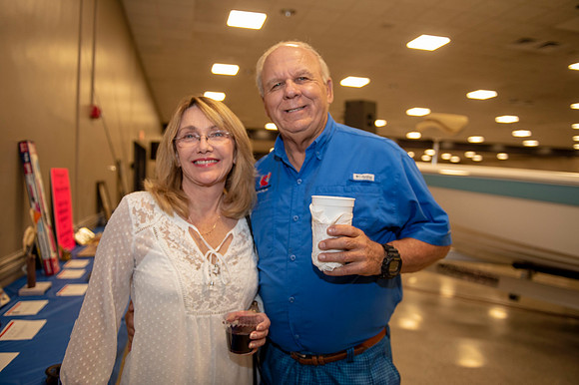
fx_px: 434
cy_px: 192
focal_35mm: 27
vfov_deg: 47.9
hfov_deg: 67.4
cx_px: 290
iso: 800
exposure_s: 1/100
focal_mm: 27
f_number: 2.8
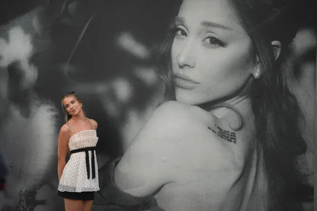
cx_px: 158
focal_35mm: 185
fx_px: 1628
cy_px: 106
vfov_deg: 7.4
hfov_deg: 11.1
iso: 400
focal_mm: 185
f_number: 2.8
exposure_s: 1/1000
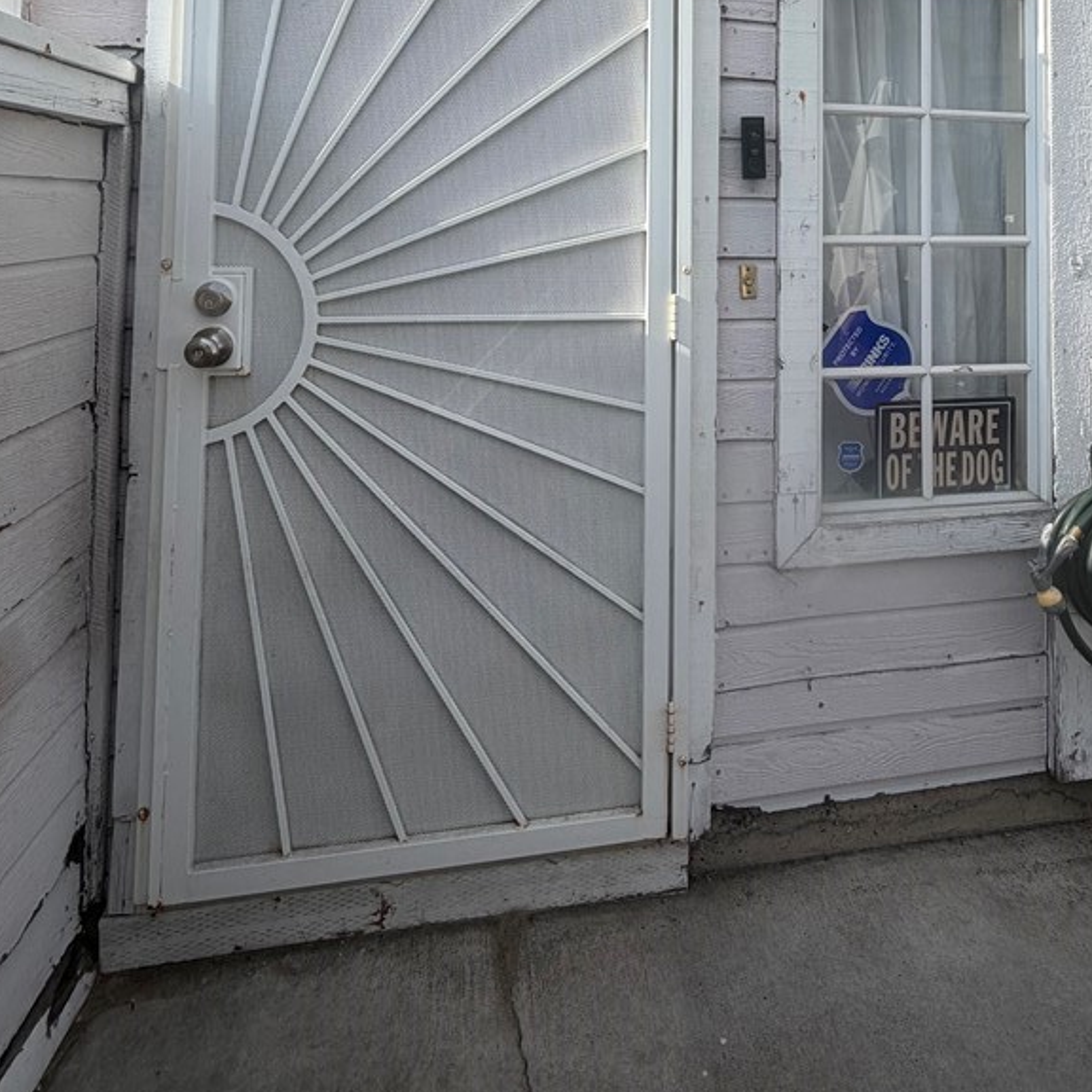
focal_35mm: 22
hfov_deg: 68.9
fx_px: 785
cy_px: 195
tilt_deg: +1.5
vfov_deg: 62.8
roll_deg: -0.2
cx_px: 656
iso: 40
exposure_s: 1/770
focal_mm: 2.22
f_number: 2.2
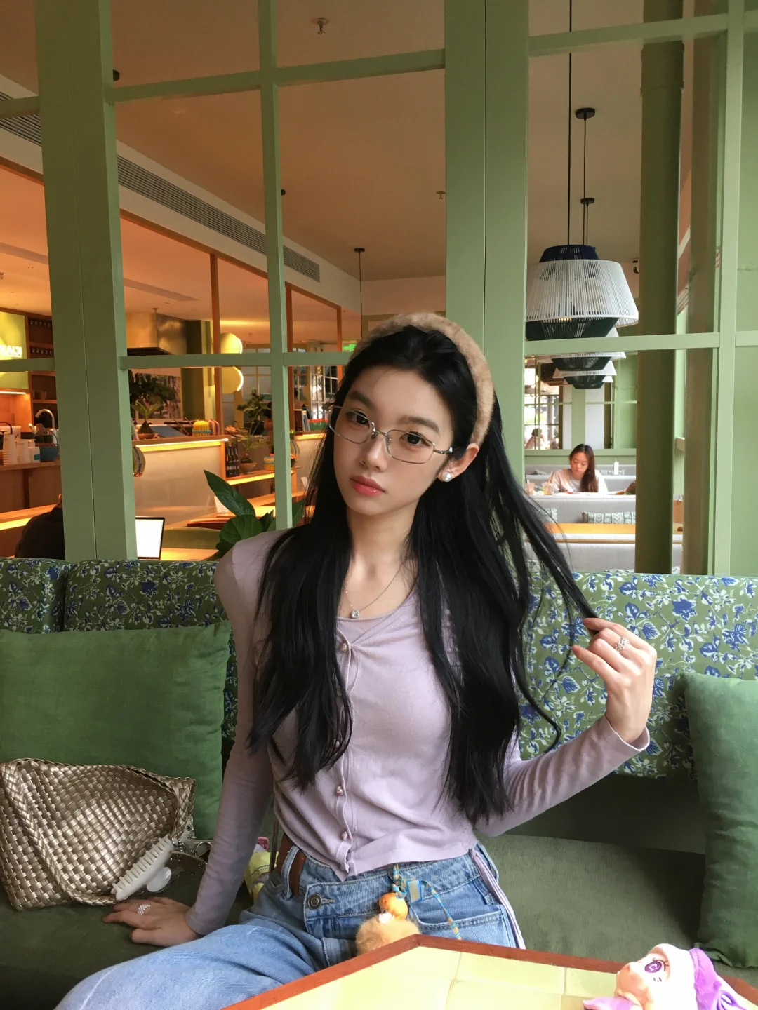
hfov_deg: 48.2
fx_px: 847
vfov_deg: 61.7
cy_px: 505
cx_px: 379
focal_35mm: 29
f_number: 2.2
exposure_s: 1/33
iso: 80
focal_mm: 4.15
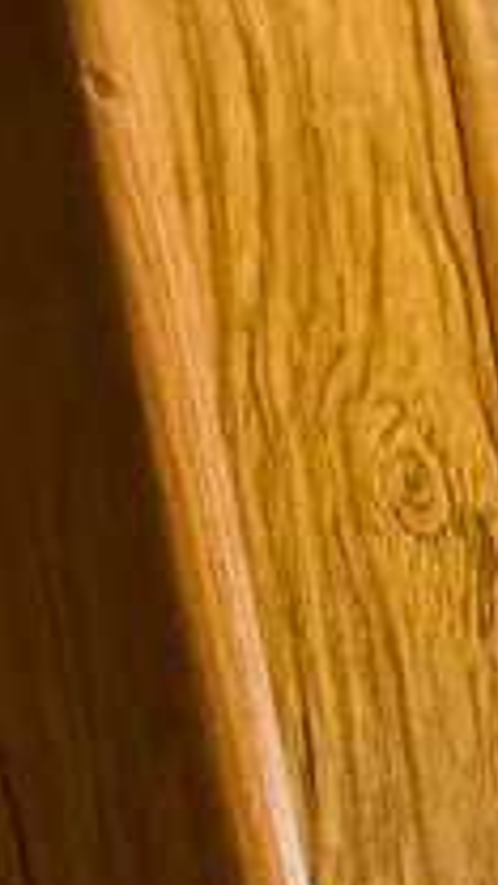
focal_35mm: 75
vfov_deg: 22.7
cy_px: 1353
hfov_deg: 9.0
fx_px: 1761
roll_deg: +2.8
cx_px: 1835
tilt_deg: -11.7
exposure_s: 1/60
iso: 400
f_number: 2.2
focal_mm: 2.22
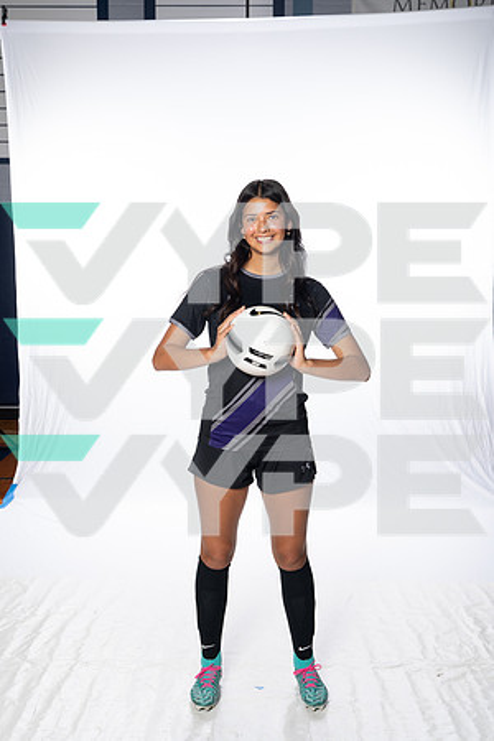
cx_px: 247
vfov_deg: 42.7
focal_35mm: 46
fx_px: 947
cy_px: 370
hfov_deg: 29.2
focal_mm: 46
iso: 800
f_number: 8
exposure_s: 1/250
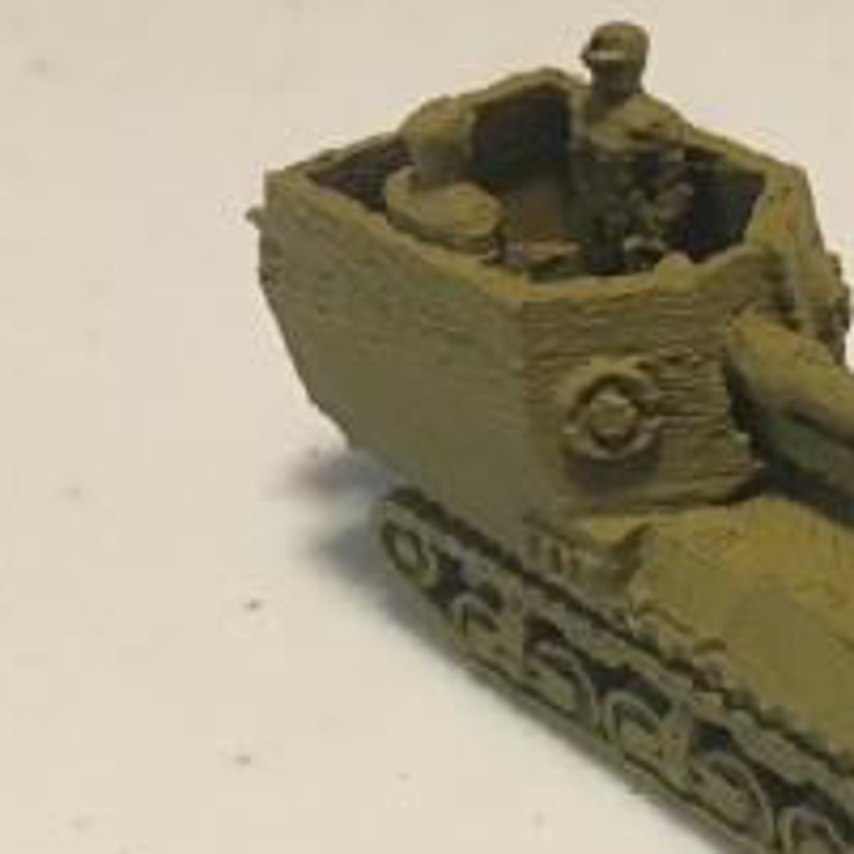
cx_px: 703
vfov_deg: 25.0
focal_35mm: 68
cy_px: 671
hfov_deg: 24.9
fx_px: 1898
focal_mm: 4.15
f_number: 2.2
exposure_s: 1/30
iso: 200
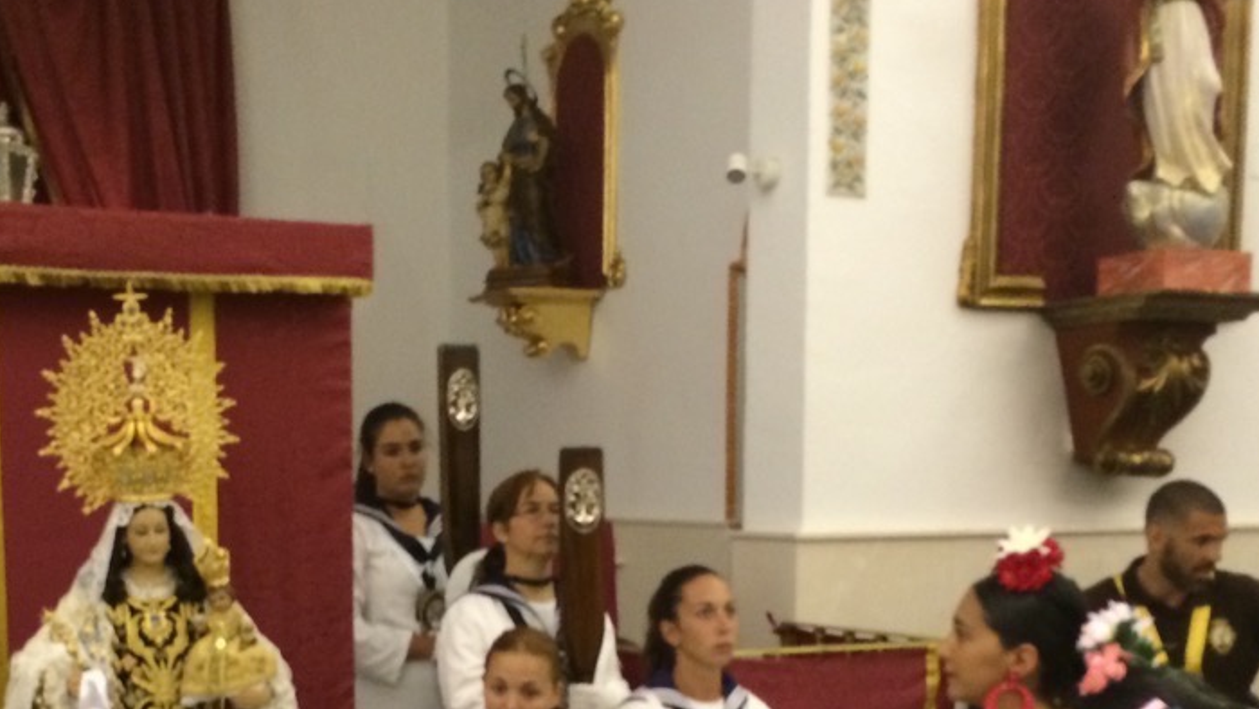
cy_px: 714
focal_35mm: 56
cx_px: 495
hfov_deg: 37.1
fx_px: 1870
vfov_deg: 20.7
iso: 320
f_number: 2.2
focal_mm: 4.12
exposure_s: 1/24
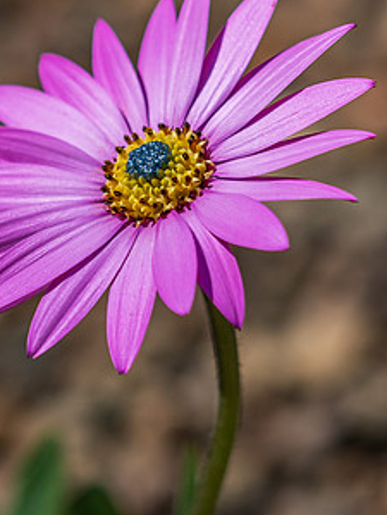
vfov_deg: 2.6
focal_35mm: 761
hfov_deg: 2.0
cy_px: 167
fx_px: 11320
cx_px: 158
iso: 200
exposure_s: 1/5000
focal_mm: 150
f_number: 3.2
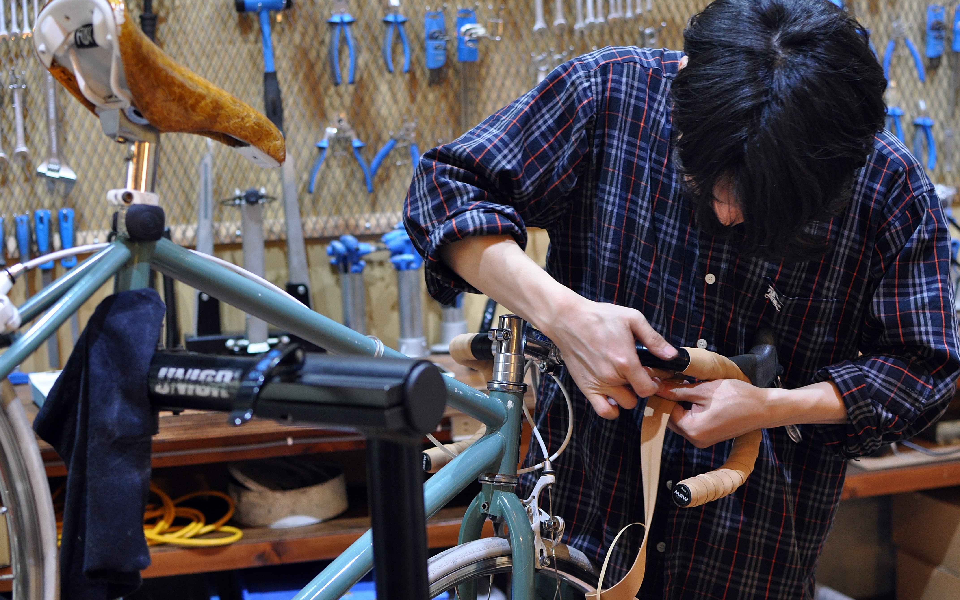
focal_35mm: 54
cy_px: 306
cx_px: 480
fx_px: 1400
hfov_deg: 37.8
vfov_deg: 24.2
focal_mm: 35
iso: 800
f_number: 2.8
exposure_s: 1/30
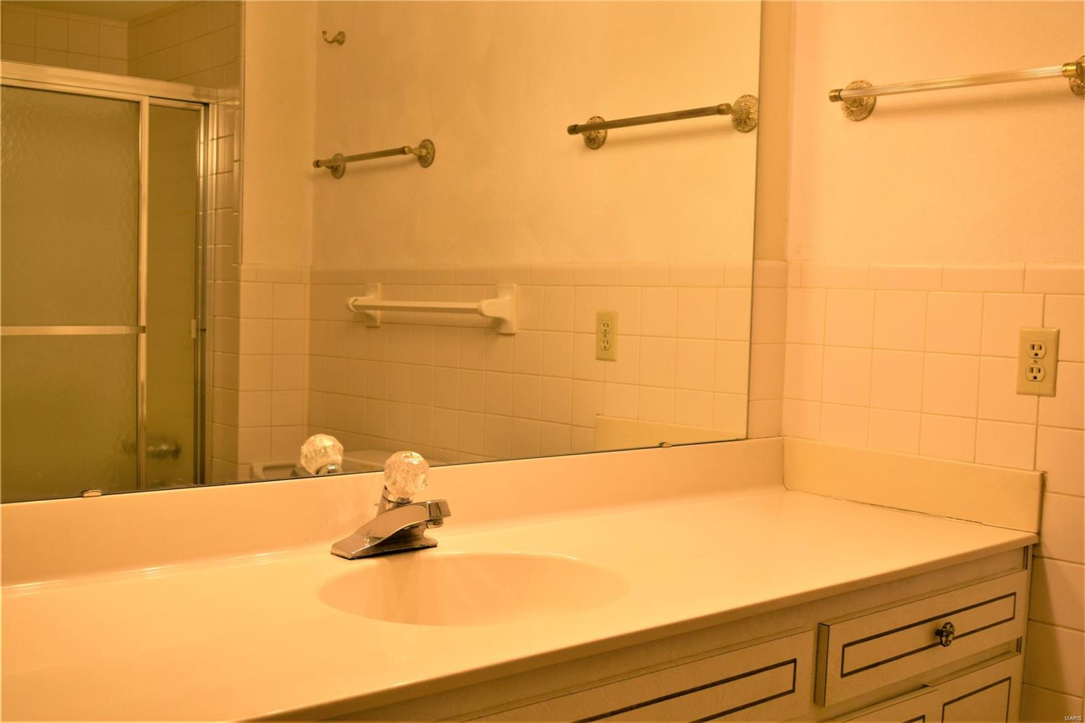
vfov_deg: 36.9
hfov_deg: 53.1
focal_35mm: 36
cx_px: 542
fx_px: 1085
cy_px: 362
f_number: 5.6
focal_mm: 24
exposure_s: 1/125
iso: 400
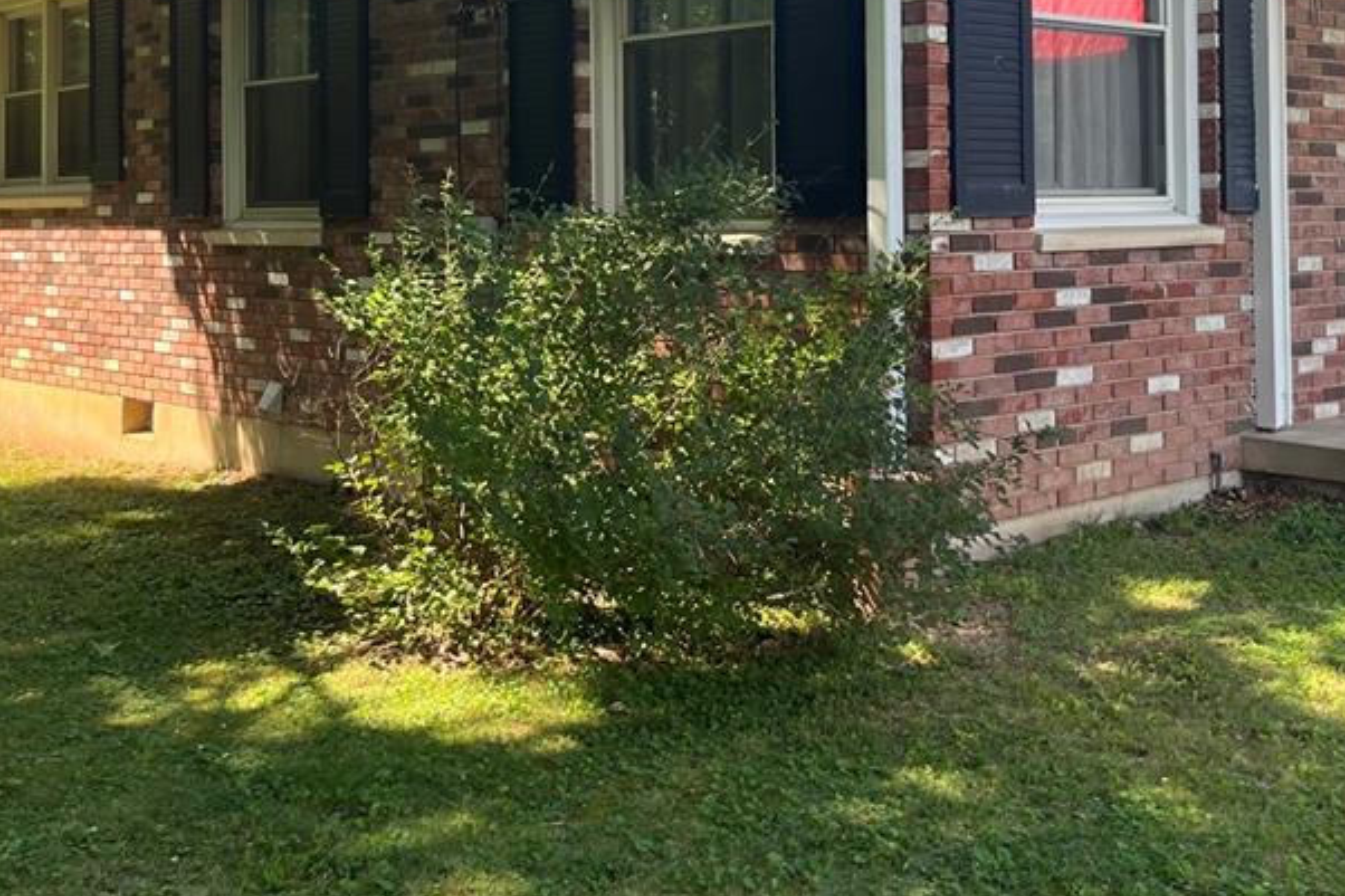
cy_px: 145
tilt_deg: +1.5
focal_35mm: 46
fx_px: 1718
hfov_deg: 42.6
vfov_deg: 28.4
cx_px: 798
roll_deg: +0.0
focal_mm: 5.1
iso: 50
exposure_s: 1/394
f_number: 1.6
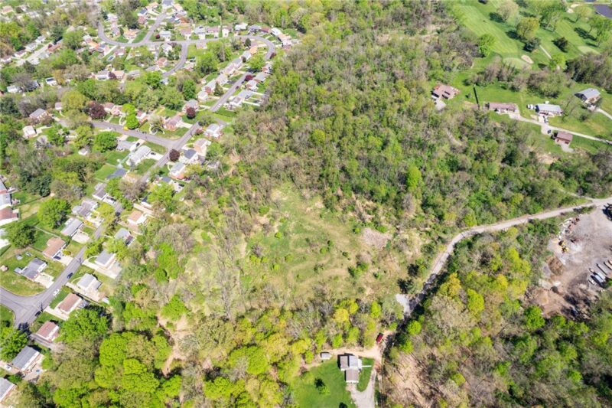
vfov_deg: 57.2
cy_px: 204
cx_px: 306
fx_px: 374
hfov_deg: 78.6
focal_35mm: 22
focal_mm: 8.38
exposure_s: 1/1500
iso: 100
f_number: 2.8
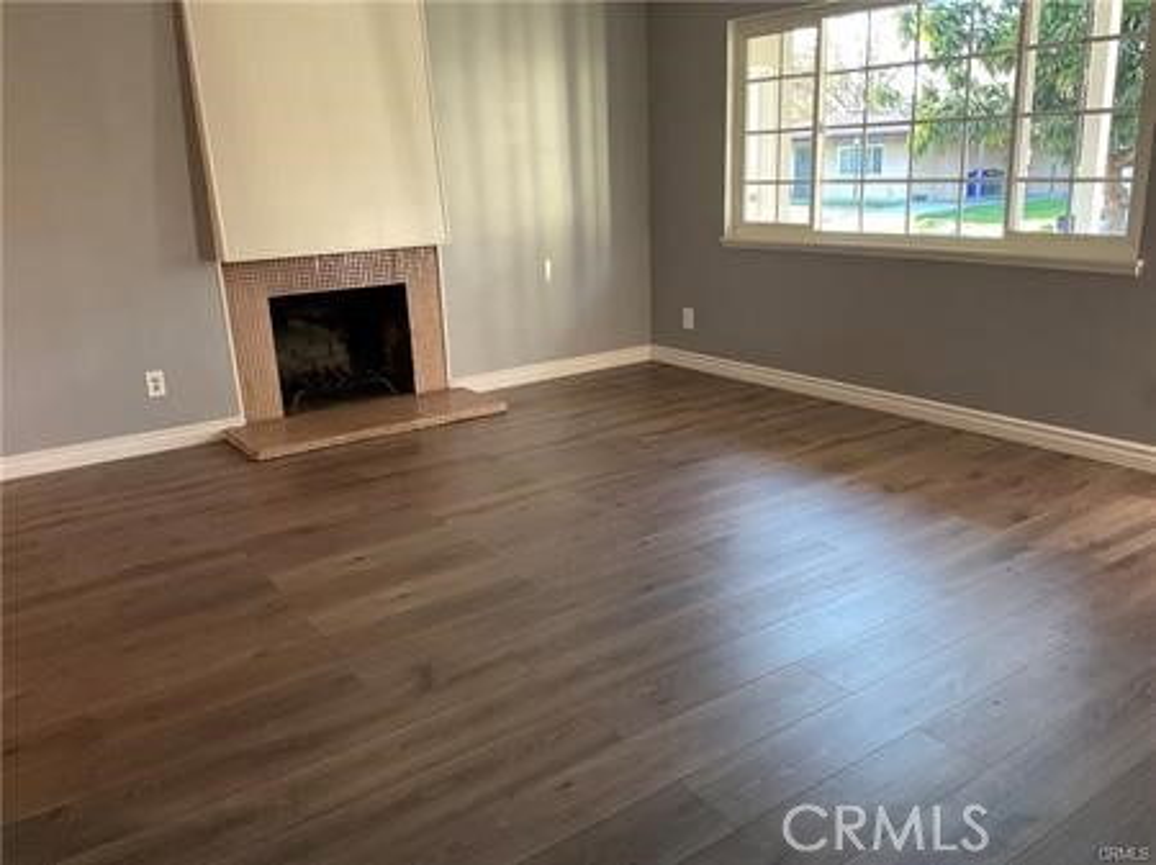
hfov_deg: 61.7
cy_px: 432
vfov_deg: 48.2
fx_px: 968
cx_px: 578
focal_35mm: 29
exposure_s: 1/60
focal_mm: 3
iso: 160
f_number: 1.8
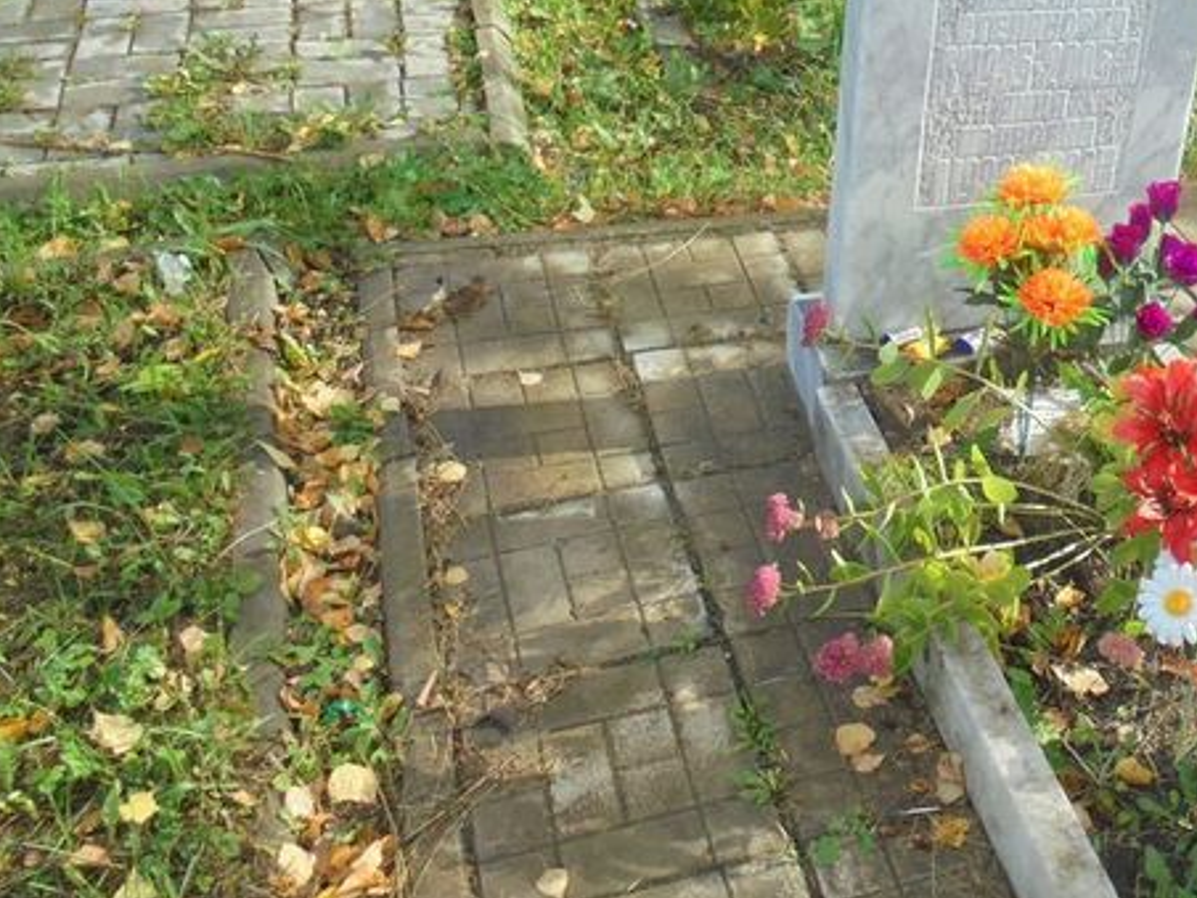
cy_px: 146
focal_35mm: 46
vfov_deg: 30.5
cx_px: 1051
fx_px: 1591
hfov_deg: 38.7
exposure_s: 1/400
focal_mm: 4.6
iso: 100
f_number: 3.5
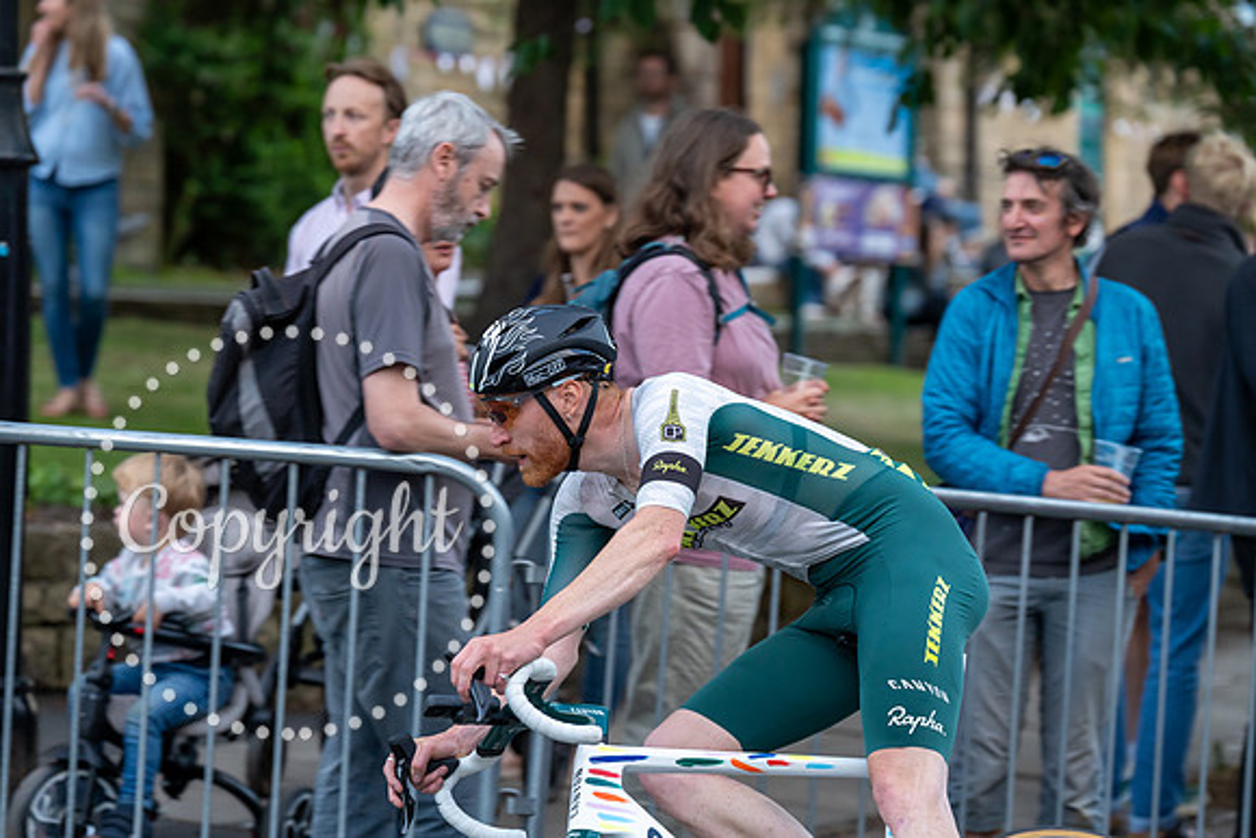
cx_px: 628
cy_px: 419
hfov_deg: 16.4
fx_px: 4362
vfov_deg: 11.0
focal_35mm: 125
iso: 2000
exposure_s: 1/800
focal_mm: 125
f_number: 3.5
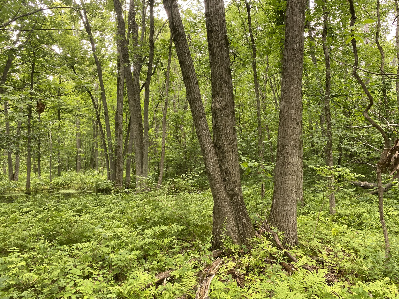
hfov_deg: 67.3
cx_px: 200
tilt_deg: +3.3
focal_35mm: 26
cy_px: 150
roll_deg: +0.8
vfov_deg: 53.1
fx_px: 300
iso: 80
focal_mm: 4.25
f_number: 1.8
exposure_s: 1/121
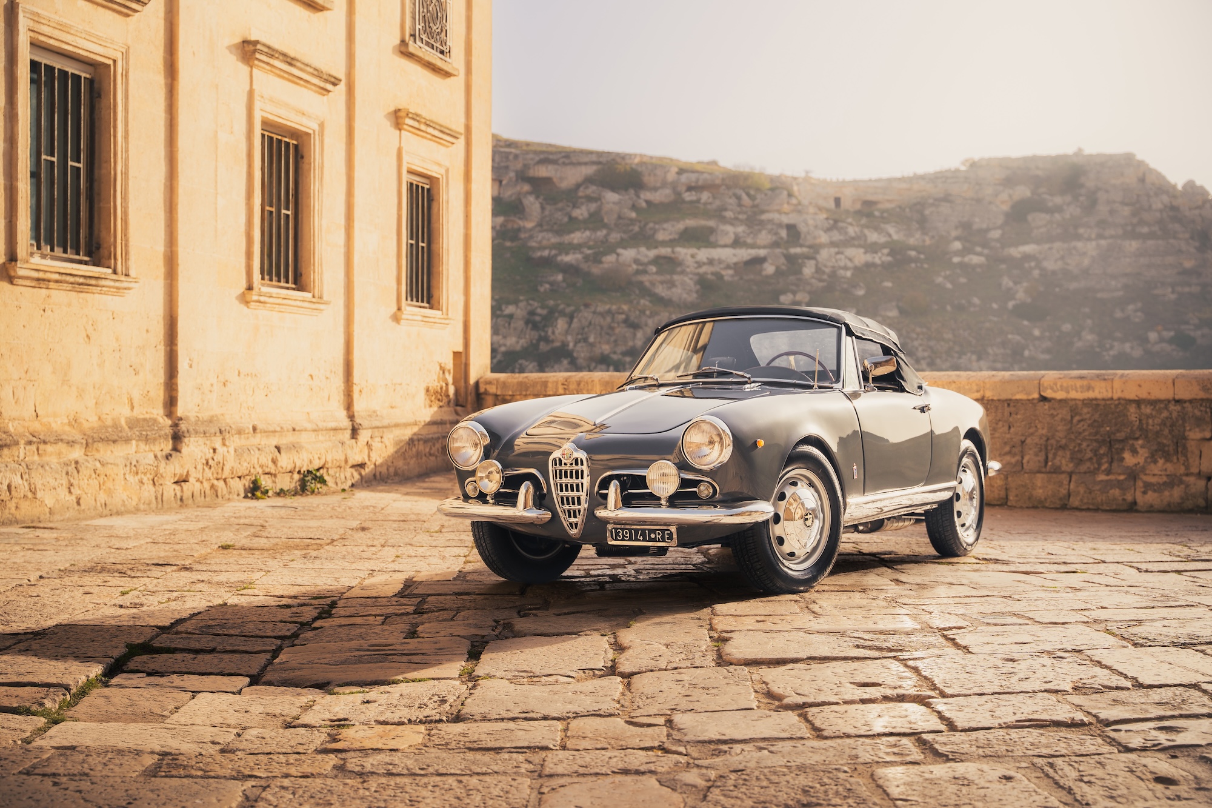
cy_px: 404
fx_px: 1565
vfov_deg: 28.9
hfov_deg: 42.3
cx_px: 606
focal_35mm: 46
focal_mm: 46.5
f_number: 4
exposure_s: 1/400
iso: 125
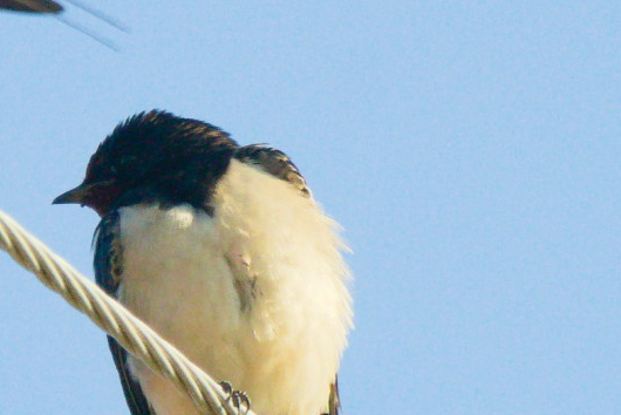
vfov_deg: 1.2
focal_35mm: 1185
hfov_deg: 1.7
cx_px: 49
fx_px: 20452
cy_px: 353
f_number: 6.3
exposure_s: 1/1250
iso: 400
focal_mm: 600
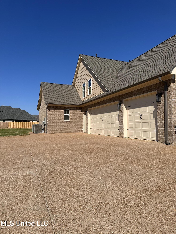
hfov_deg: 56.8
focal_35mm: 24
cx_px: 88
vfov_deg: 71.6
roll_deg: -0.3
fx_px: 163
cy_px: 117
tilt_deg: +3.7
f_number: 1.78
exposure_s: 1/8197
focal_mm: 6.86
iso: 80
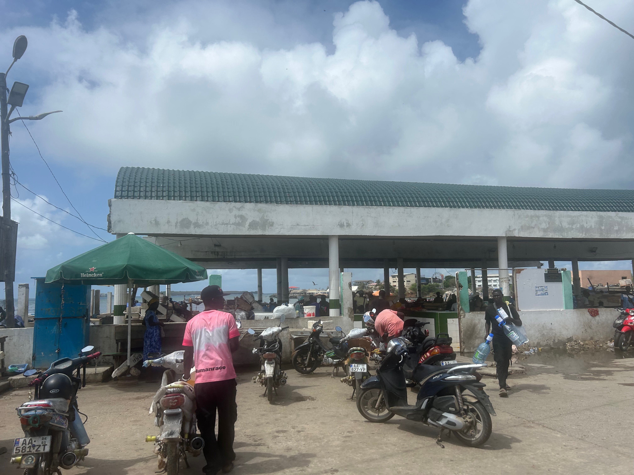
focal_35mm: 26
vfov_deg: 53.1
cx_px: 317
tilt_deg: +6.9
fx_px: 476
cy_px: 238
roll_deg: -1.5
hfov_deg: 67.3
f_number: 1.5
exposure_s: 1/10309
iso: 50
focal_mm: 5.7
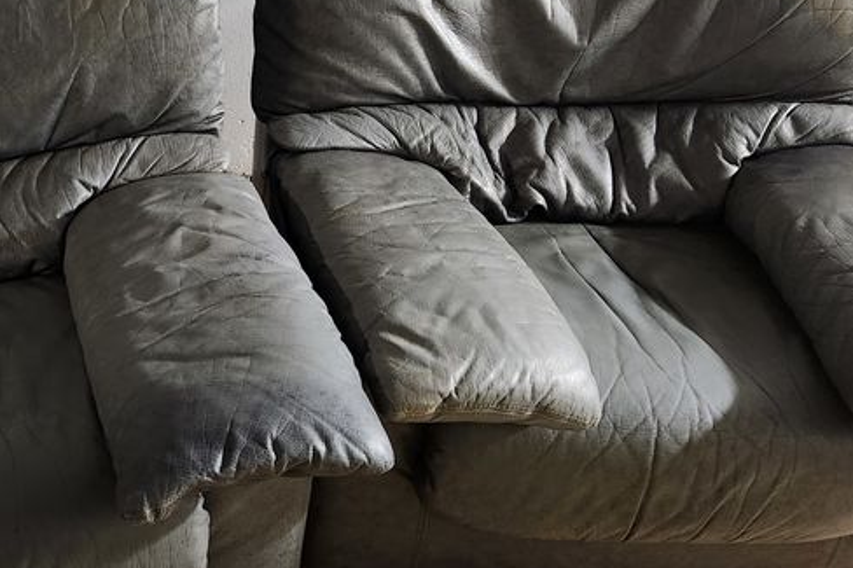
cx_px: 201
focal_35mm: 49
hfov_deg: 39.2
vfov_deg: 27.3
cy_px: 189
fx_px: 1161
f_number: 1.8
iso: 800
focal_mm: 5.4
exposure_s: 1/25
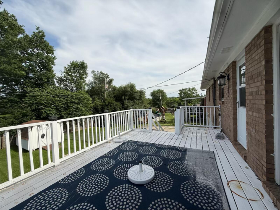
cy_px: 105
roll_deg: +2.3
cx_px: 140
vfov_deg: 85.7
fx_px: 113
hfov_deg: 102.1
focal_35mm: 14
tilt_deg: -1.9
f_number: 2.2
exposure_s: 1/2165
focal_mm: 2.22
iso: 50
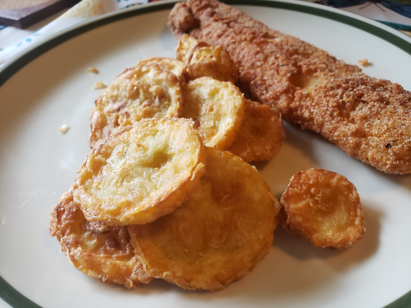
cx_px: 206
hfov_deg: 67.3
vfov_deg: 53.1
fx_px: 309
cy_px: 154
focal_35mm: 26
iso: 250
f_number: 2.4
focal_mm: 4.3
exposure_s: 1/60
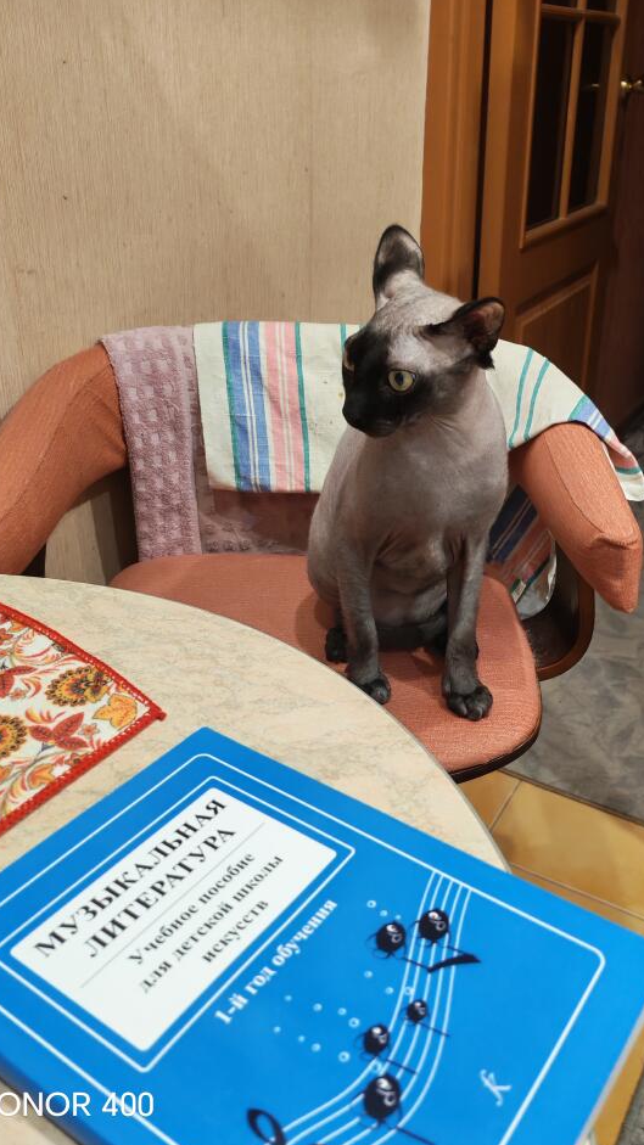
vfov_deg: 61.0
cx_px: 396
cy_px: 531
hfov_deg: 36.5
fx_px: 972
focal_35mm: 32
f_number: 1.9
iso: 1250
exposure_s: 1/50
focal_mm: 6.12
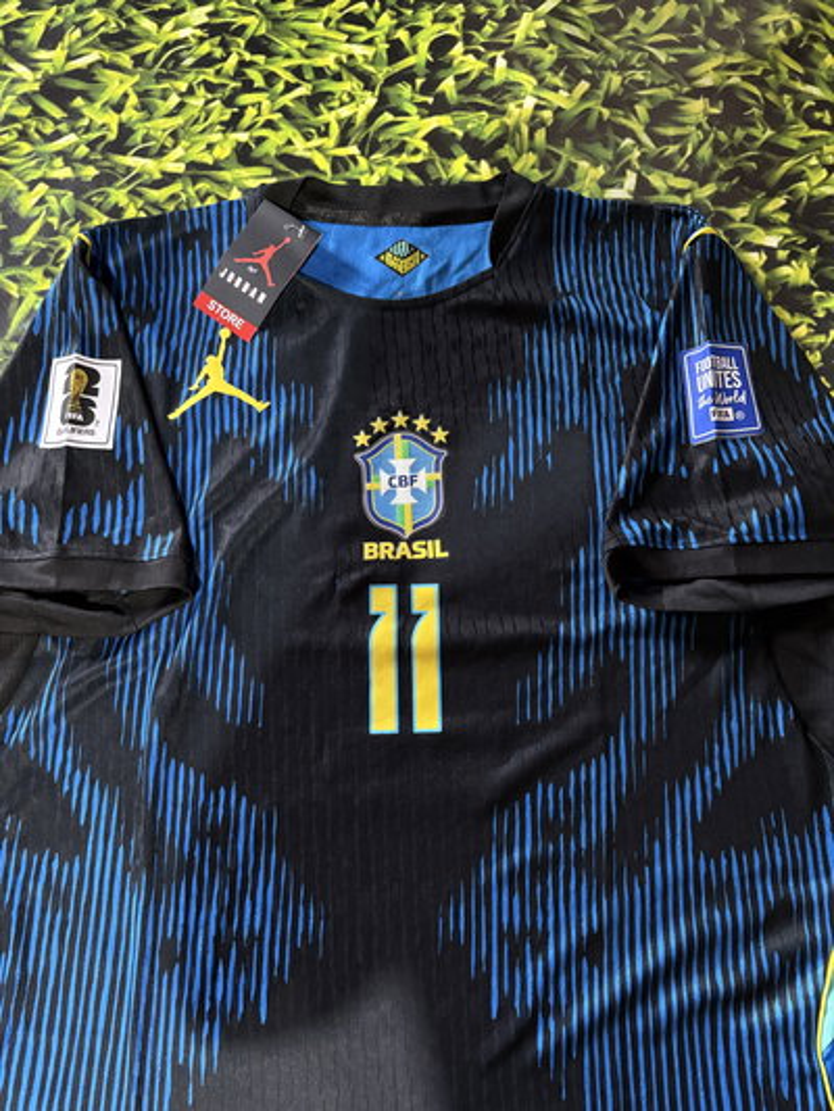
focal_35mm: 26
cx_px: 417
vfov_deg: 67.3
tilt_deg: -77.5
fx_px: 835
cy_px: 556
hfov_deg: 53.1
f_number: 1.6
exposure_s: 1/30
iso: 800
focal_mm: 5.96
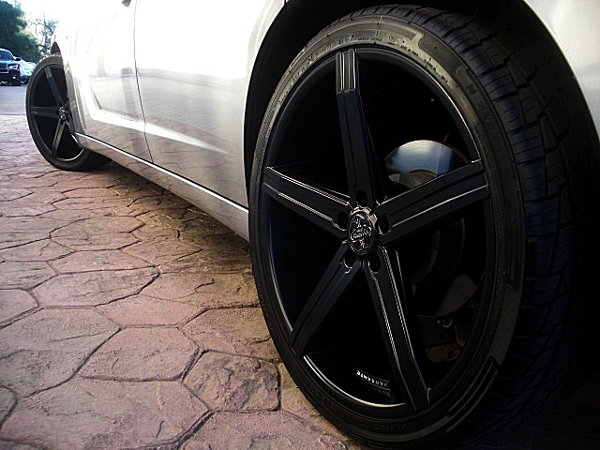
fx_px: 624
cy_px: 225
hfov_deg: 51.4
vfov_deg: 39.7
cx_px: 300
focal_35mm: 36
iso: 100
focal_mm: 6.3
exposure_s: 1/80
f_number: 2.8
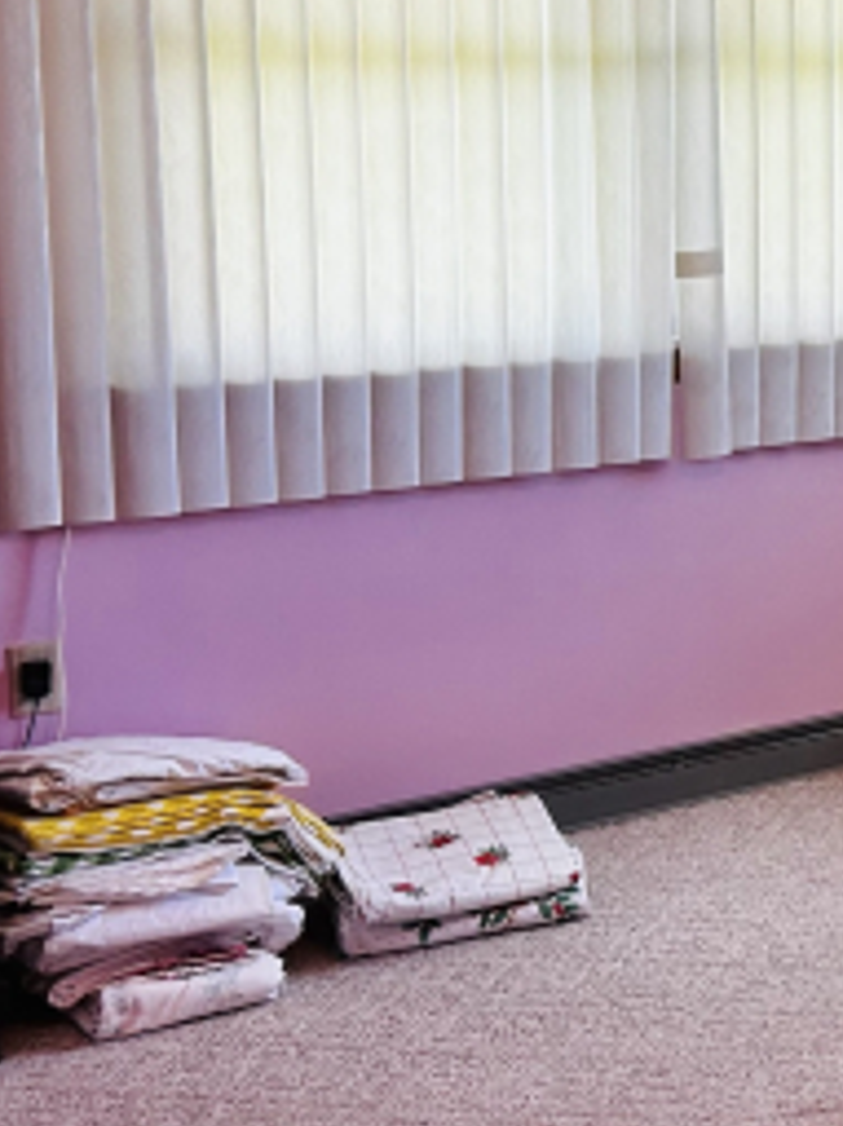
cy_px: 322
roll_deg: -1.4
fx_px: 2210
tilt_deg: -5.8
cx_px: 1445
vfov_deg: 28.3
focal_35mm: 68
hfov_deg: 17.9
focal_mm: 5.7
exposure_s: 1/120
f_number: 1.5
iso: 125
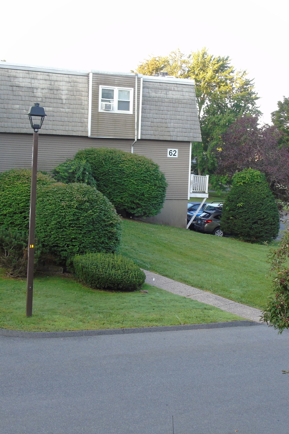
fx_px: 578
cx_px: 182
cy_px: 214
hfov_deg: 28.0
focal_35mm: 48
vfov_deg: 41.1
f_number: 4.2
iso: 80
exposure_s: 1/30
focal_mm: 6.1
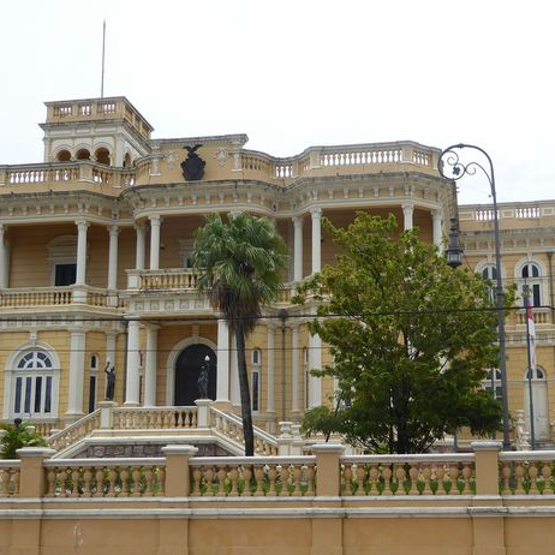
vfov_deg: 34.5
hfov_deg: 34.5
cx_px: 342
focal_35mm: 49
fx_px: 889
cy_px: 338
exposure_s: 1/640
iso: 80
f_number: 3.5
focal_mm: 5.4
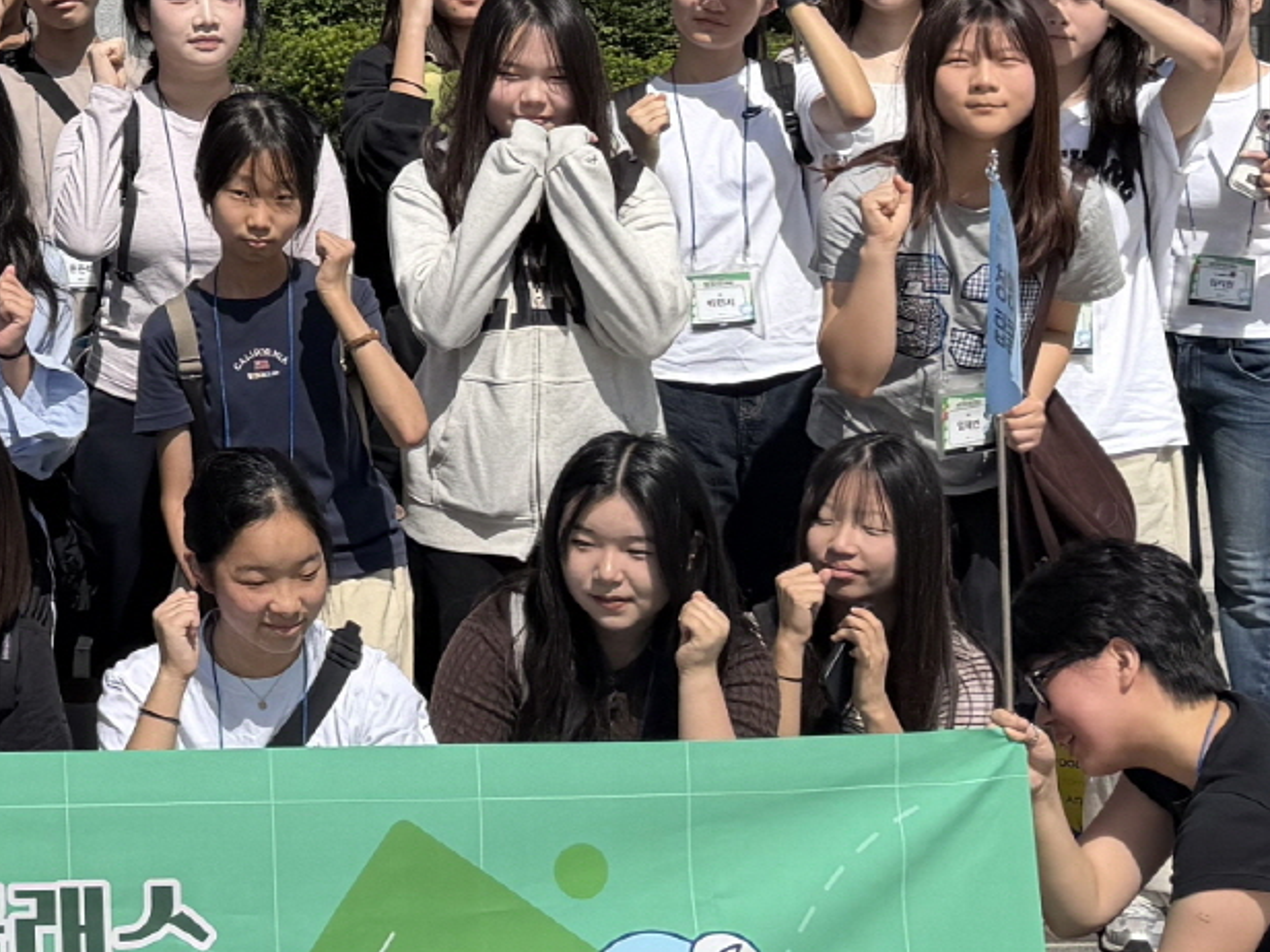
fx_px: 3265
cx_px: -331
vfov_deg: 16.3
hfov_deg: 20.3
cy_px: 8
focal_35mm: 89
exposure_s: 1/5714
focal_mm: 6.76
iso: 80
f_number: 1.78
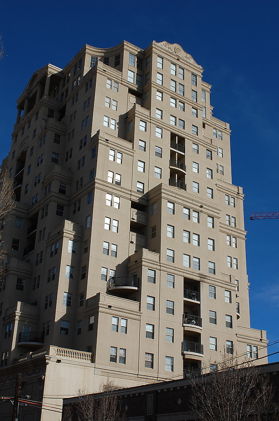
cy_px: 210
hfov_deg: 28.8
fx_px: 542
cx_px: 140
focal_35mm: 46
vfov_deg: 42.4
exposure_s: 1/500
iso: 200
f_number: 11
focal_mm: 31
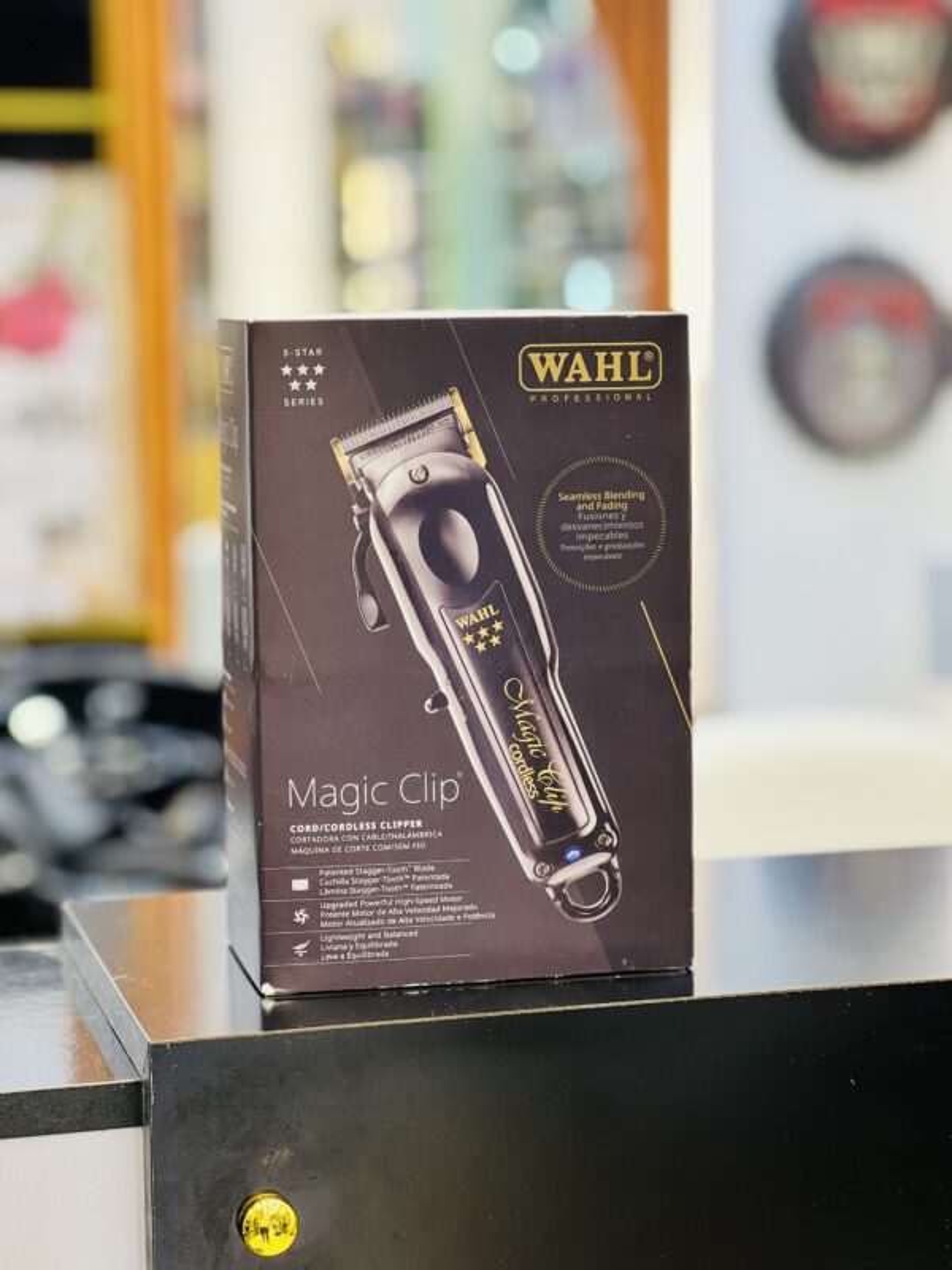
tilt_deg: -5.5
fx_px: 2824
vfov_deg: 25.3
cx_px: 476
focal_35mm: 77
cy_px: 635
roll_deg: +1.0
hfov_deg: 19.1
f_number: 2.8
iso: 160
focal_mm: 9
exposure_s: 1/50
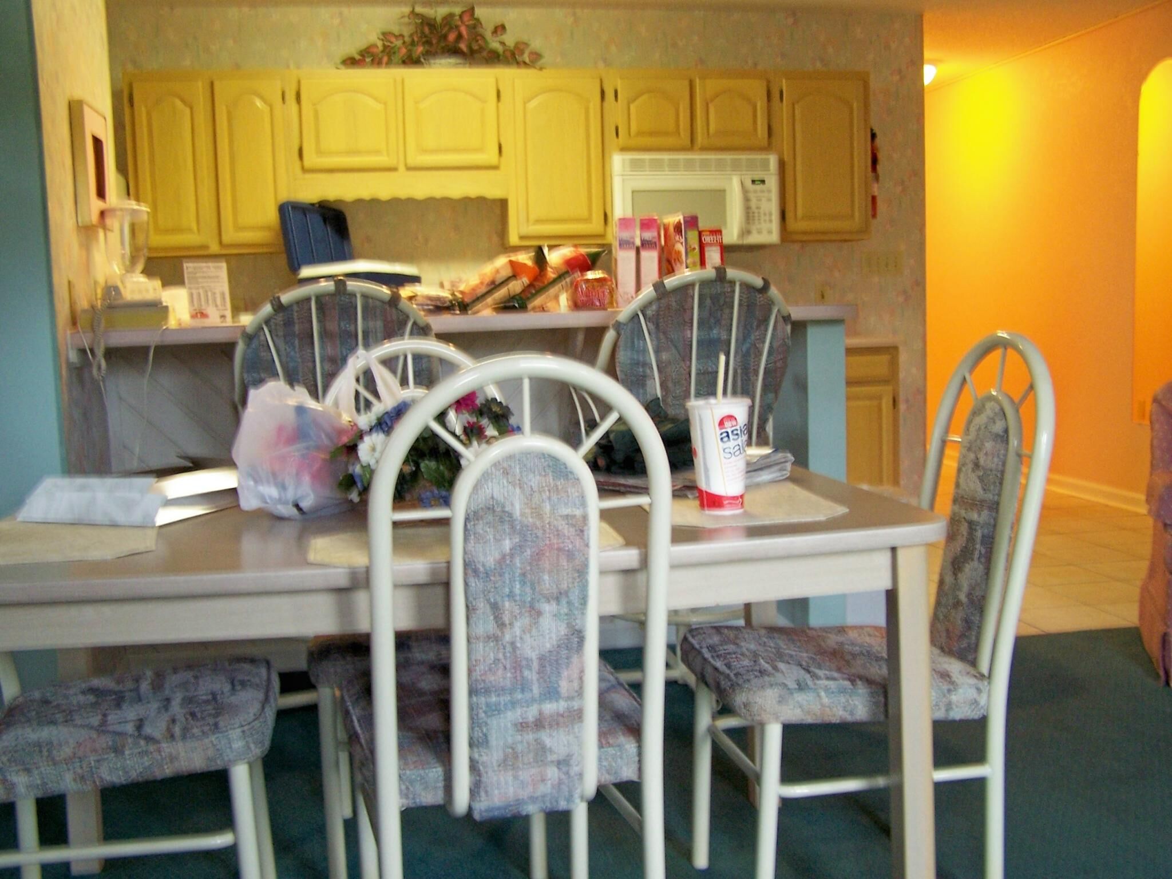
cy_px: 440
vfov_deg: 37.7
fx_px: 1287
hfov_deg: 49.0
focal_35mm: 38
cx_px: 586
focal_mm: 6.3
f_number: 2.8
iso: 140
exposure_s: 1/8
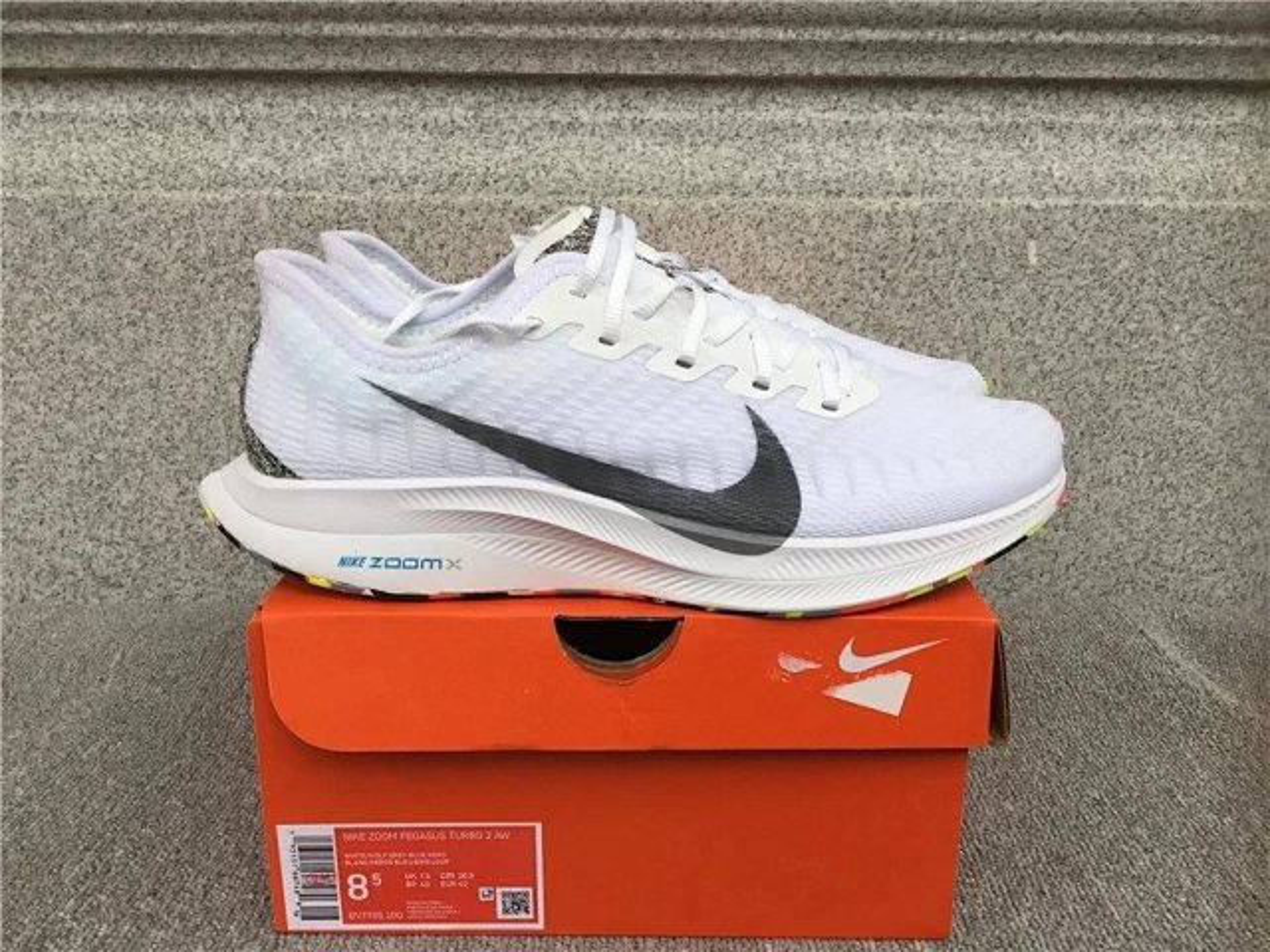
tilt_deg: -16.0
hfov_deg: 58.4
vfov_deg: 45.4
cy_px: 476
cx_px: 635
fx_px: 1137
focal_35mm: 31
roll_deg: -0.3
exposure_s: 1/100
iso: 40
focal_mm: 3.3
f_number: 2.4
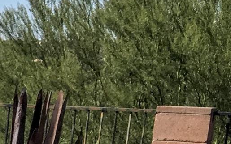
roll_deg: +0.2
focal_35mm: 179
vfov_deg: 6.9
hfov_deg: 9.7
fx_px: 1127
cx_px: -404
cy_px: 343
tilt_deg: -15.8
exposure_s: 1/1508
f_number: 2.2
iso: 25
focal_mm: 4.15
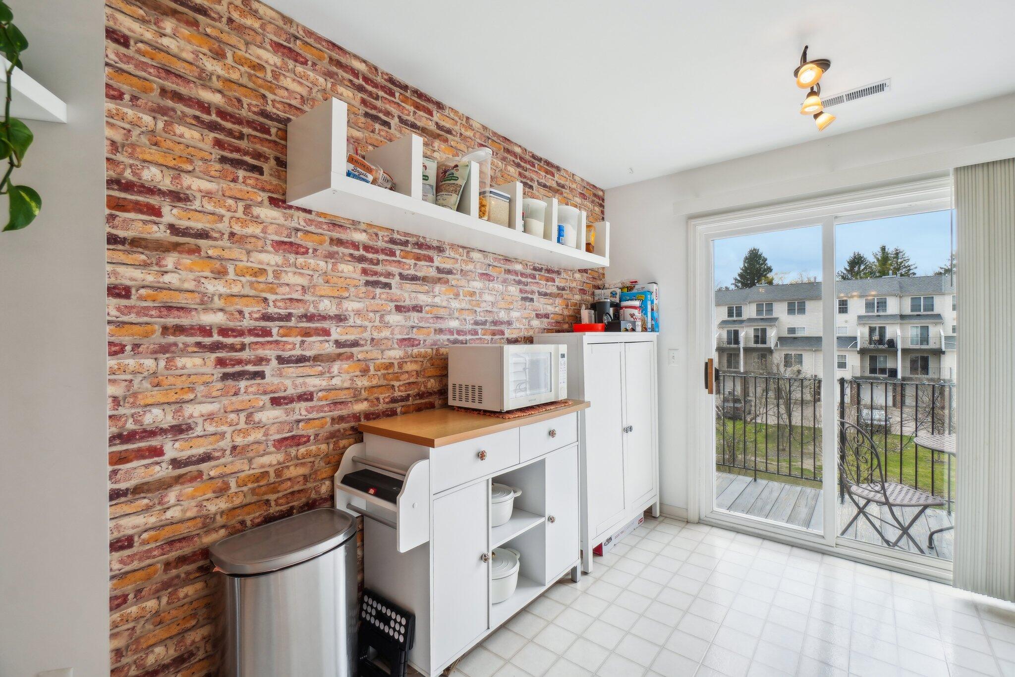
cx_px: 508
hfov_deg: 100.4
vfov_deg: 77.3
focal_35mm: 15
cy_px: 338
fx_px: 423
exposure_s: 1/30
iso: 100
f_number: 8
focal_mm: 10
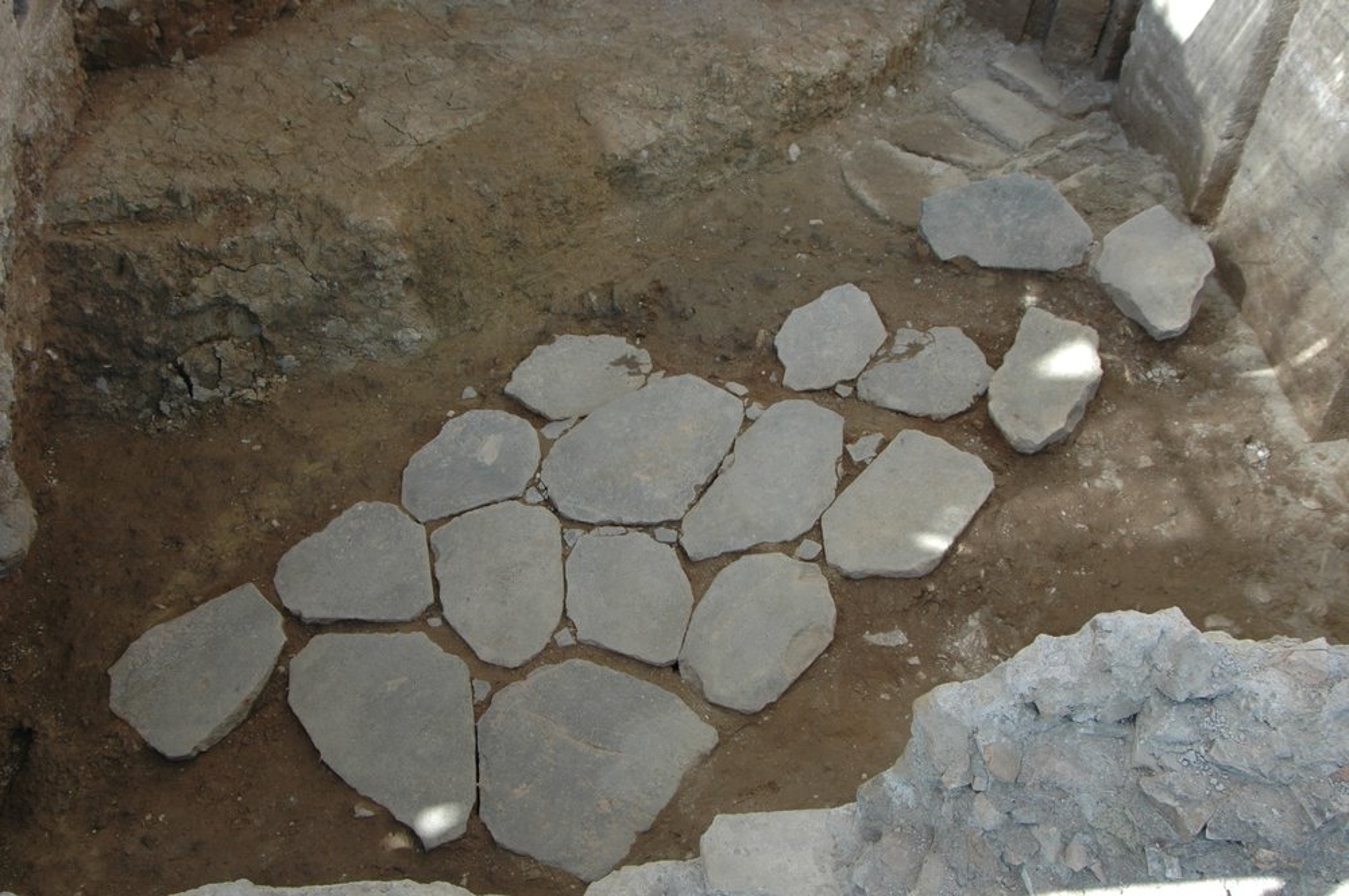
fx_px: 1347
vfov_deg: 36.8
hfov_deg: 53.2
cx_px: 674
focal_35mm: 36
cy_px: 448
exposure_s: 1/125
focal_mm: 24
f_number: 5.6
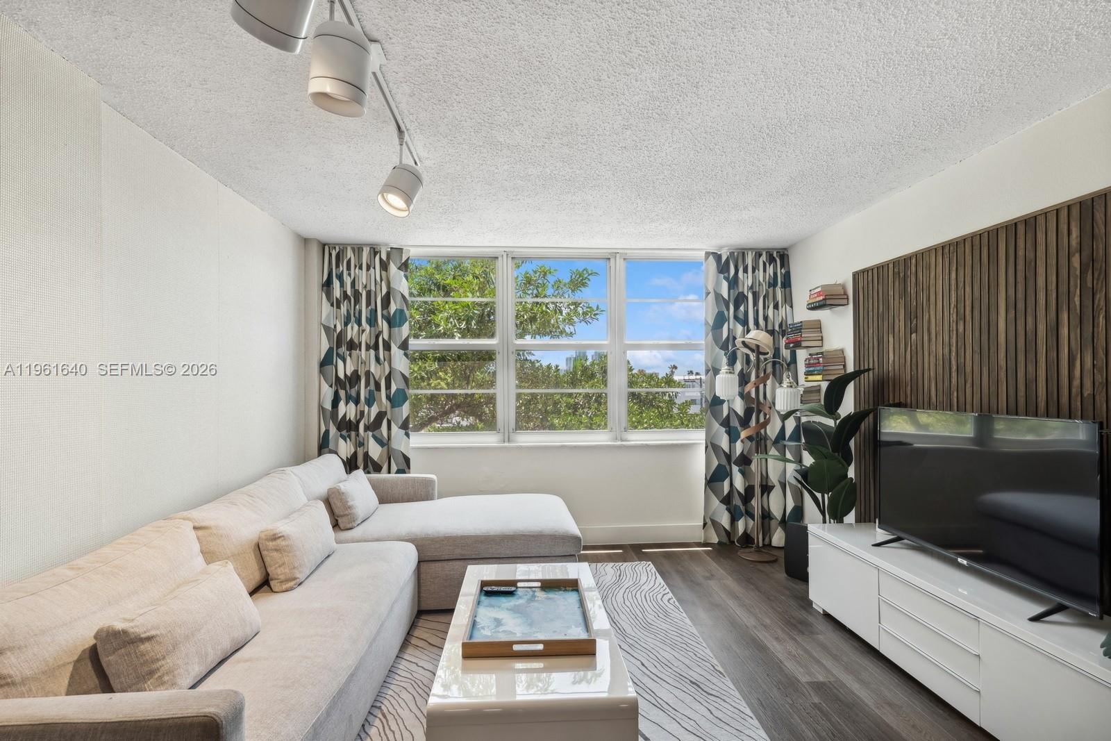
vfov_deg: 70.5
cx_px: 556
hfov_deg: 93.3
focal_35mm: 17
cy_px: 370
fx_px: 525
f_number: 9
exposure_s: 1/10
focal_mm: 17
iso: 200
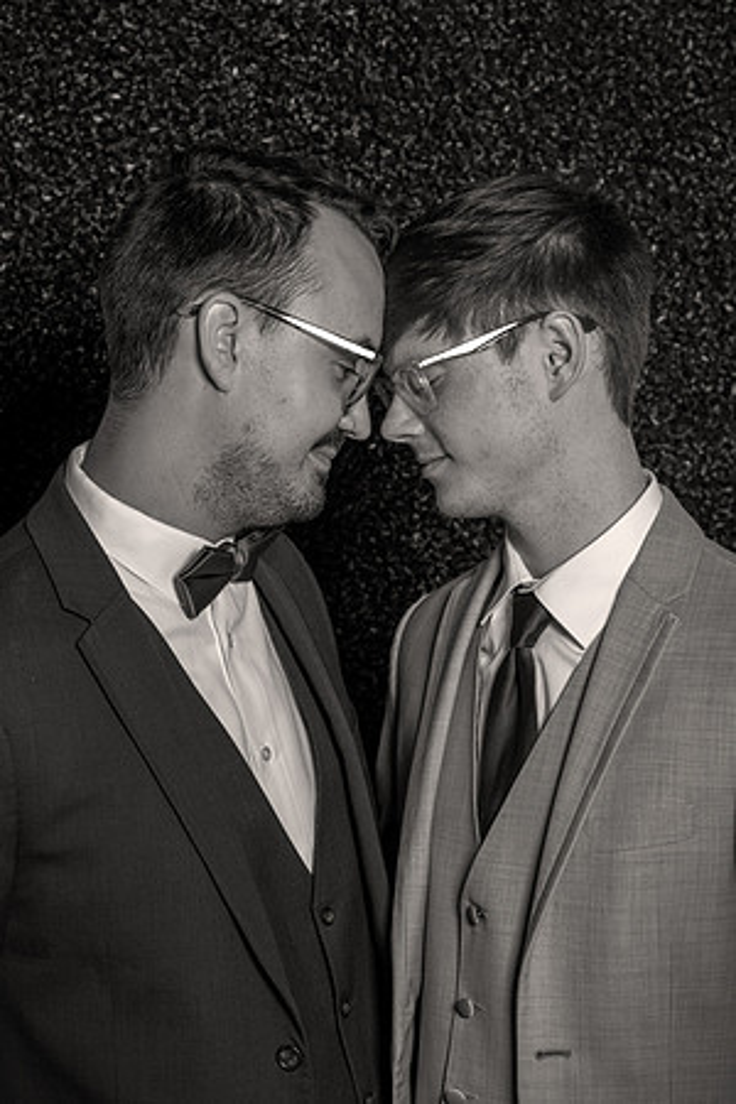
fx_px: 1533
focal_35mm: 50
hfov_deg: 27.0
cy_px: 552
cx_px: 368
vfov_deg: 39.6
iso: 100
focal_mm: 50
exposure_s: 1/125
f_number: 5
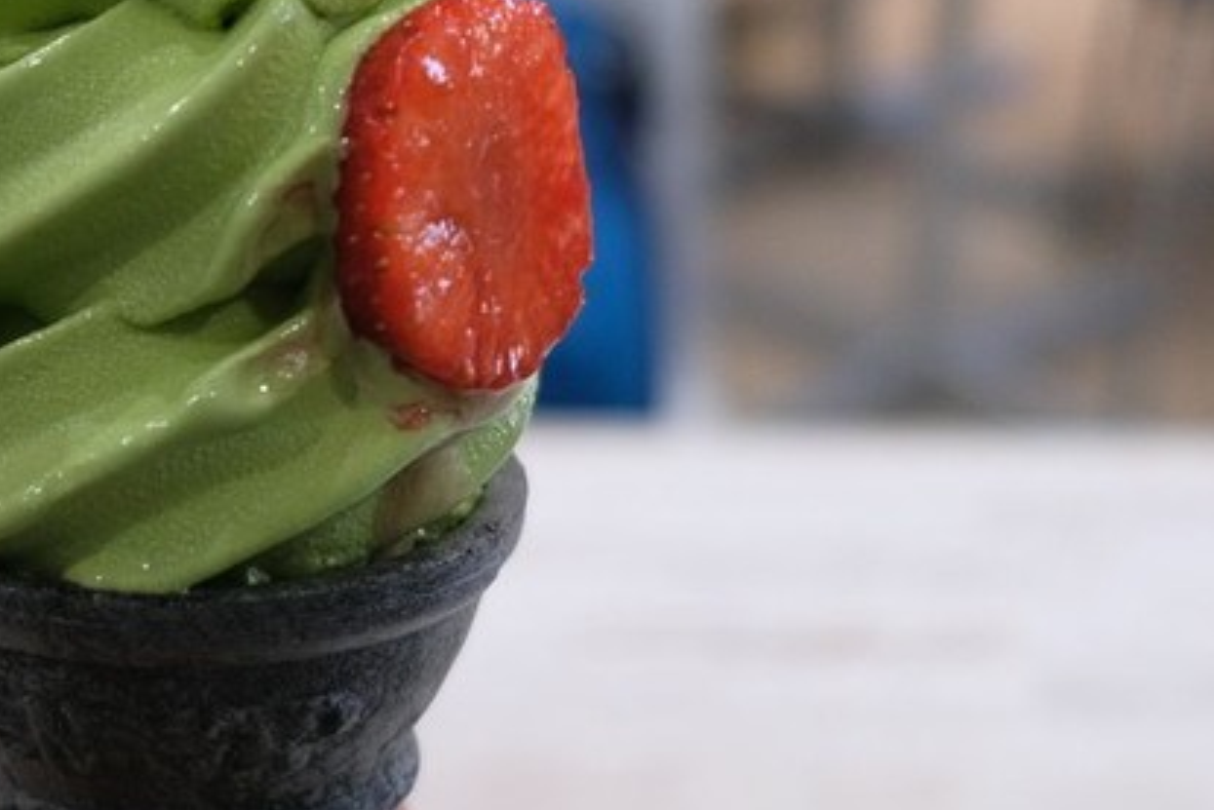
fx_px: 2631
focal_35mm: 78
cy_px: 354
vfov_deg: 17.5
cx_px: 281
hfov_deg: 25.6
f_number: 2.8
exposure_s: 1/70
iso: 640
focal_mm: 18
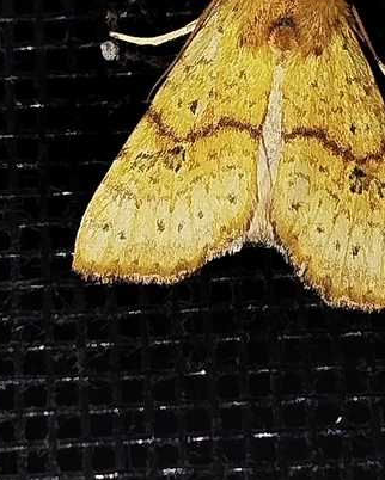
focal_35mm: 163
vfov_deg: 11.8
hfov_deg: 9.5
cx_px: 270
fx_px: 2320
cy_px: 142
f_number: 1.7
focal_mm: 5.31
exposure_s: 1/50
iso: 125
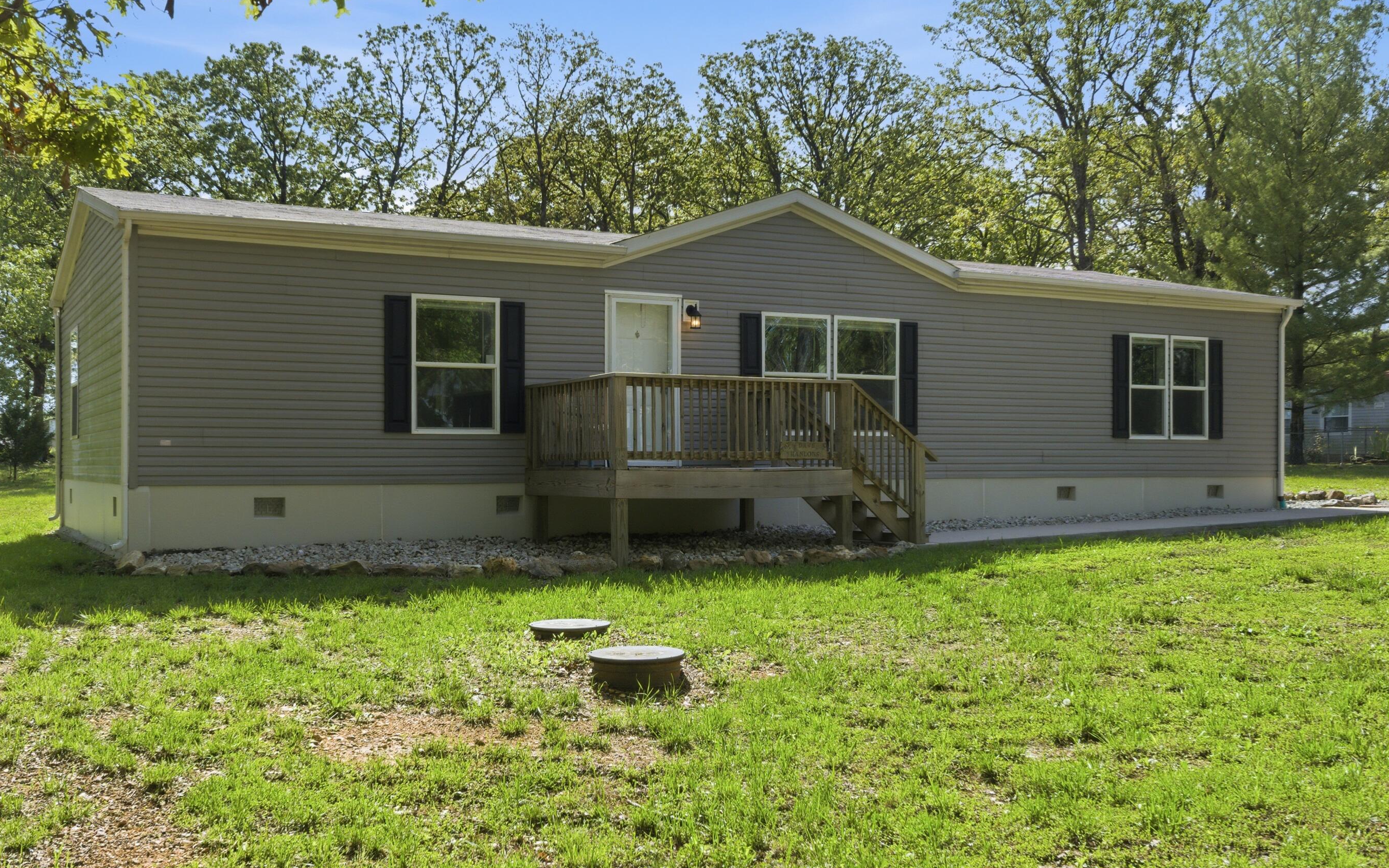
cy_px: 427
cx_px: 638
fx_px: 1287
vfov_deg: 37.3
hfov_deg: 56.6
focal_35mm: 34
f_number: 9
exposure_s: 1/250
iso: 320
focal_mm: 20
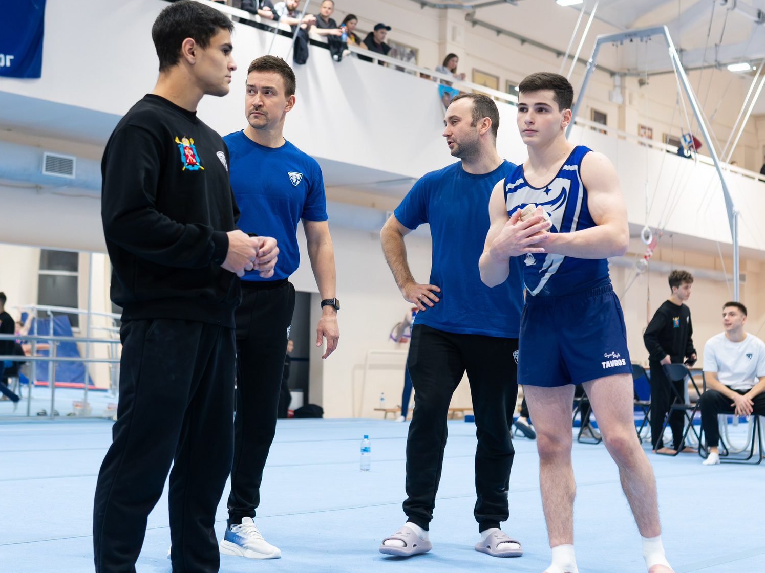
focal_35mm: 61
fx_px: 1348
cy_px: 258
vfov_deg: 24.0
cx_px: 358
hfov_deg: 31.7
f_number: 2.8
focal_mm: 35
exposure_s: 1/1000
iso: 2000
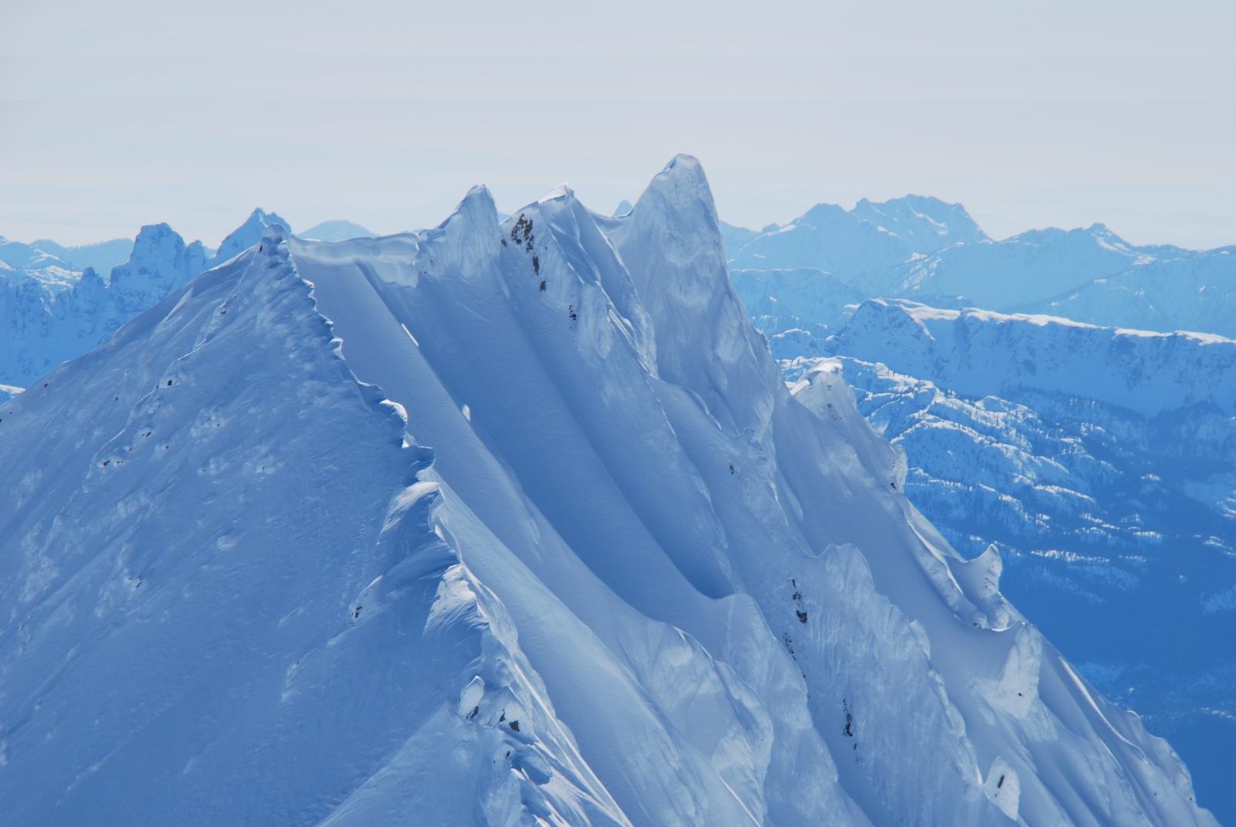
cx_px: 618
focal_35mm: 202
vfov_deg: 6.8
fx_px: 6961
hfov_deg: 10.1
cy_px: 414
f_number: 14
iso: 100
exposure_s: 1/160
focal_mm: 135
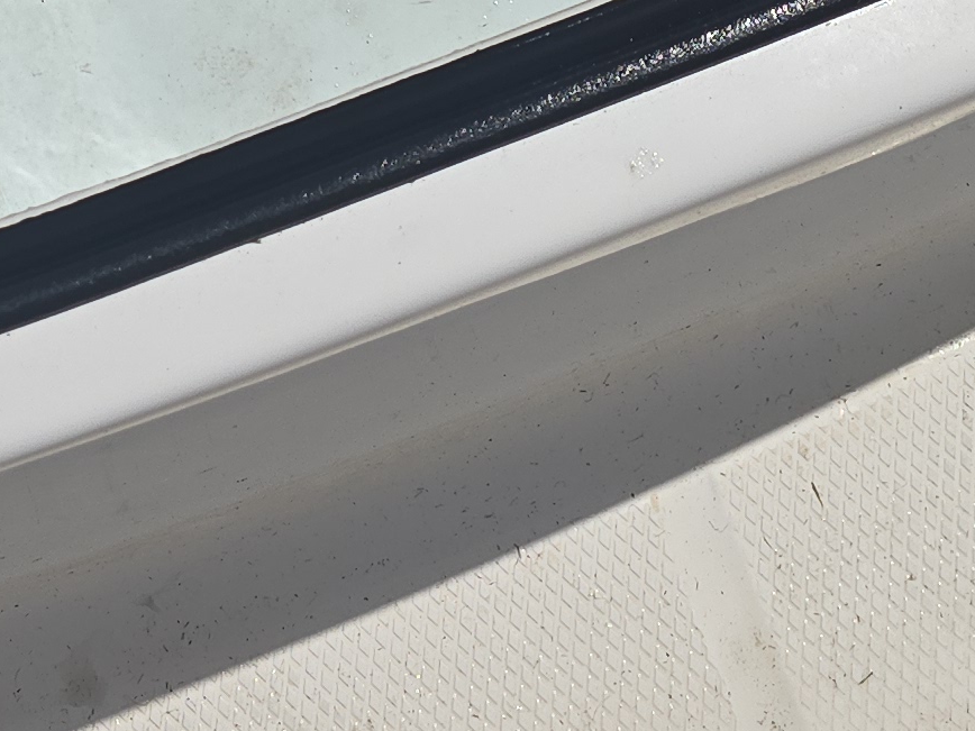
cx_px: 167
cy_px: -921
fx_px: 2986
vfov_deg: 11.8
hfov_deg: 18.3
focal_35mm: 106
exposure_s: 1/3381
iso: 12
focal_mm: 6.3
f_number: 1.7
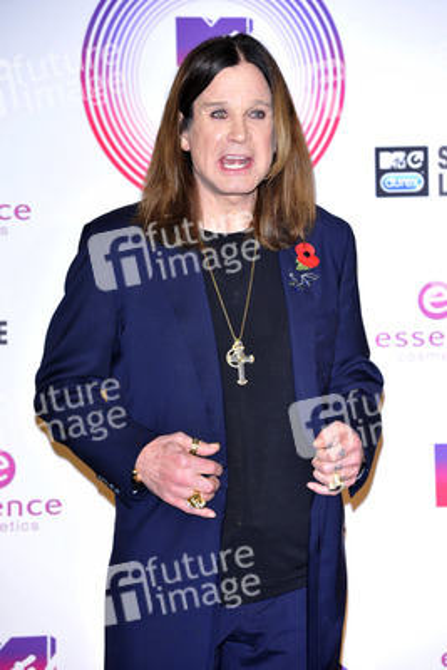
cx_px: 224
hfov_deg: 9.5
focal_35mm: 145
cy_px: 335
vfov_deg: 14.1
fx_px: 2698
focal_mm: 145
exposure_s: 1/250
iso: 800
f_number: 7.1
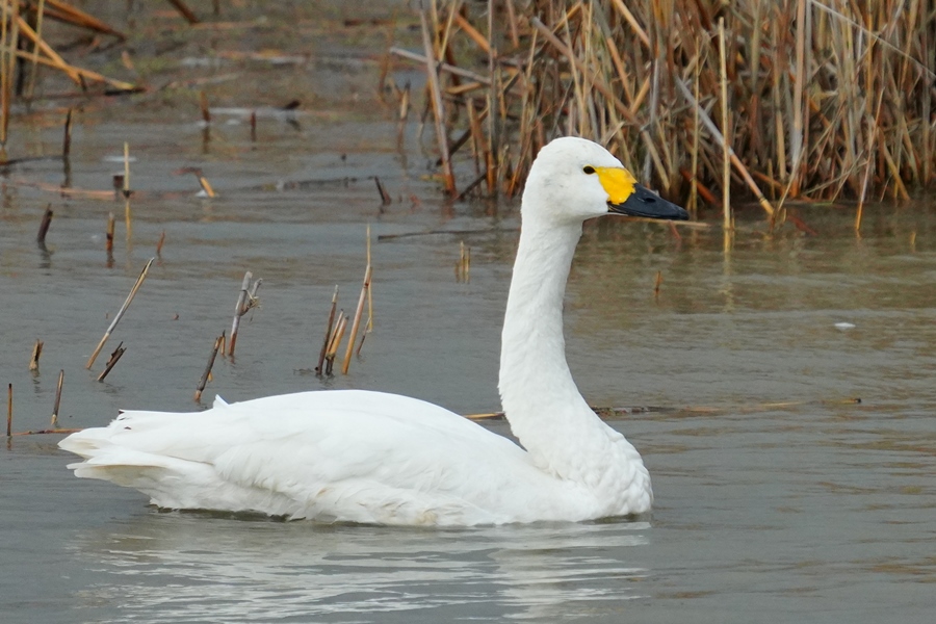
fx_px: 15599
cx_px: 468
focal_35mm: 600
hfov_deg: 3.4
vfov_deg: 2.3
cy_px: 312
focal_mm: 600
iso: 2000
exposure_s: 1/1000
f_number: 6.3
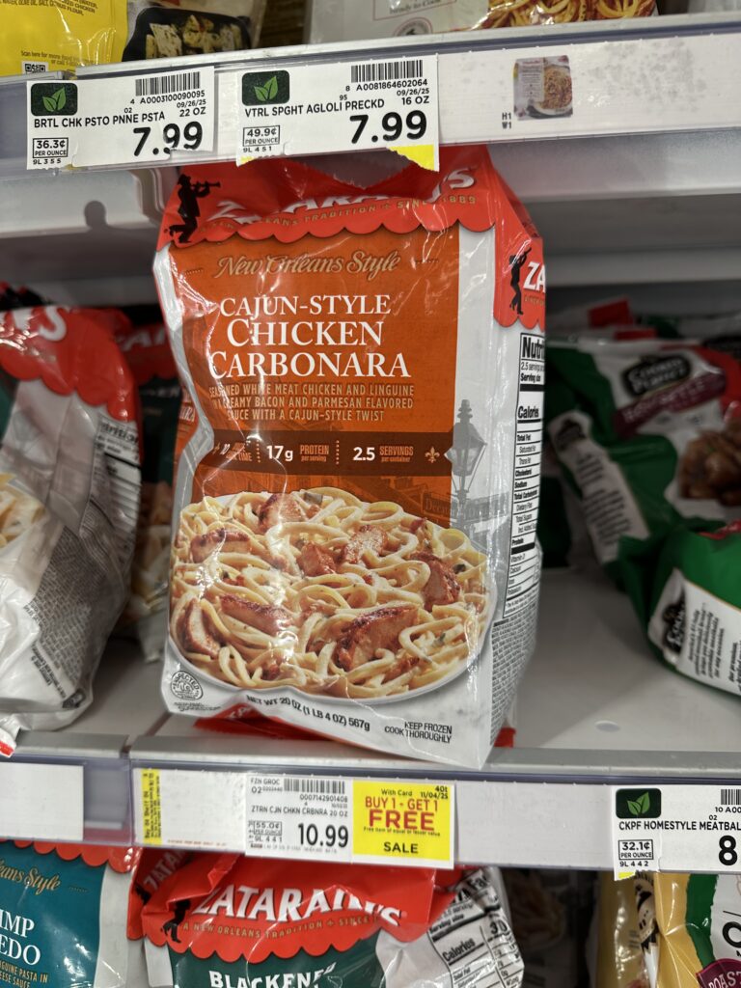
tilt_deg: -7.2
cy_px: 494
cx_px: 370
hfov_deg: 56.8
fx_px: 685
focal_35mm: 24
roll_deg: +1.4
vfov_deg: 71.6
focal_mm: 6.86
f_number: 1.78
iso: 64
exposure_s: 1/123
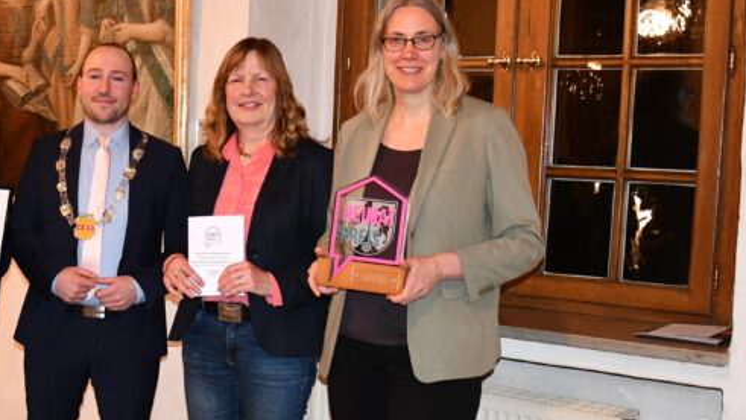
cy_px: 261
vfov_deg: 20.3
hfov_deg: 34.5
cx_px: 166
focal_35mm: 59
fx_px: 1167
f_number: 3.5
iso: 1800
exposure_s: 1/60
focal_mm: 18
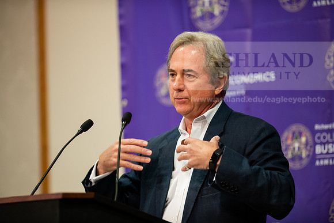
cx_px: 167
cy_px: 112
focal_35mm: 300
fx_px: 2784
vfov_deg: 4.6
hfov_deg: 6.9
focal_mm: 300
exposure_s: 1/200
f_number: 2.8
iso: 2500
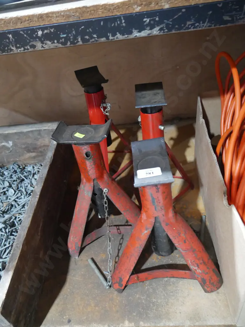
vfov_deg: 63.4
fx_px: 264
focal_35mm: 28
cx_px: 122
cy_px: 164
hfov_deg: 49.7
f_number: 3.5
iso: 3200
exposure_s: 1/50
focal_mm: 14
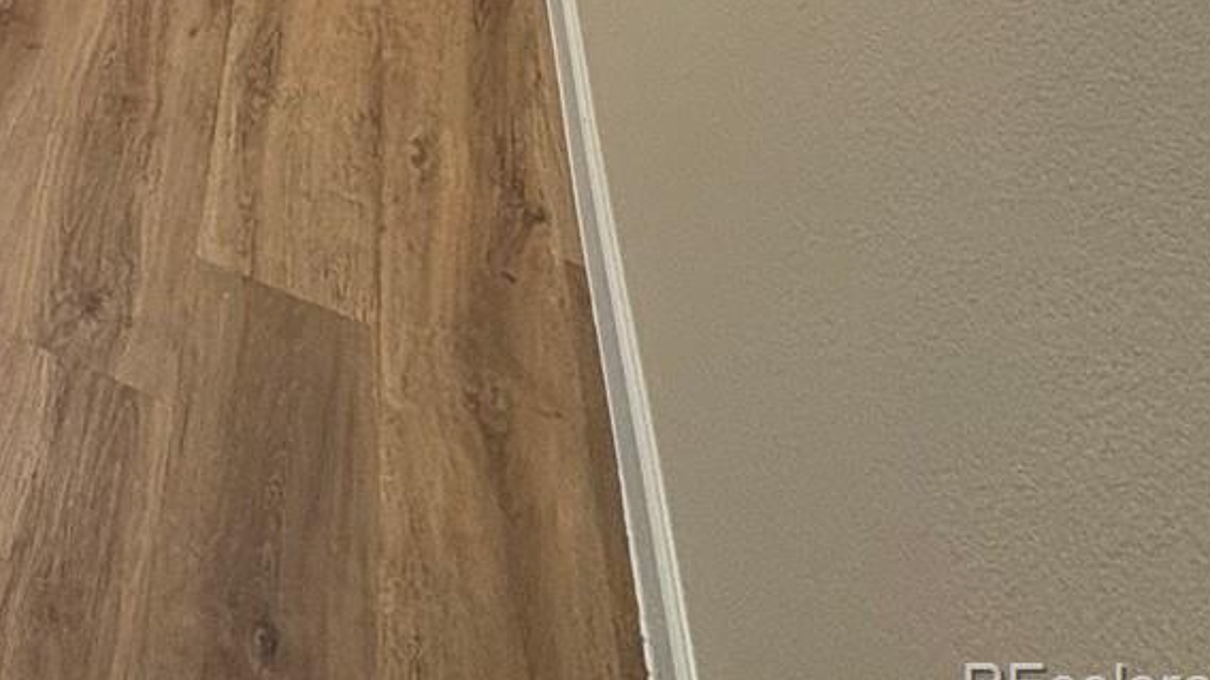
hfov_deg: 33.3
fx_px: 1379
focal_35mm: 43
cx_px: -396
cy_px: -548
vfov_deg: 20.0
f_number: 2.2
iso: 320
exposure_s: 1/60
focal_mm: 2.22
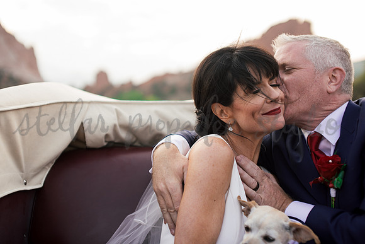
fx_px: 507
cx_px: 182
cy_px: 122
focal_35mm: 50
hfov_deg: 39.6
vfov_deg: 27.0
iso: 125
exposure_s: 1/400
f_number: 2.5
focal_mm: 50
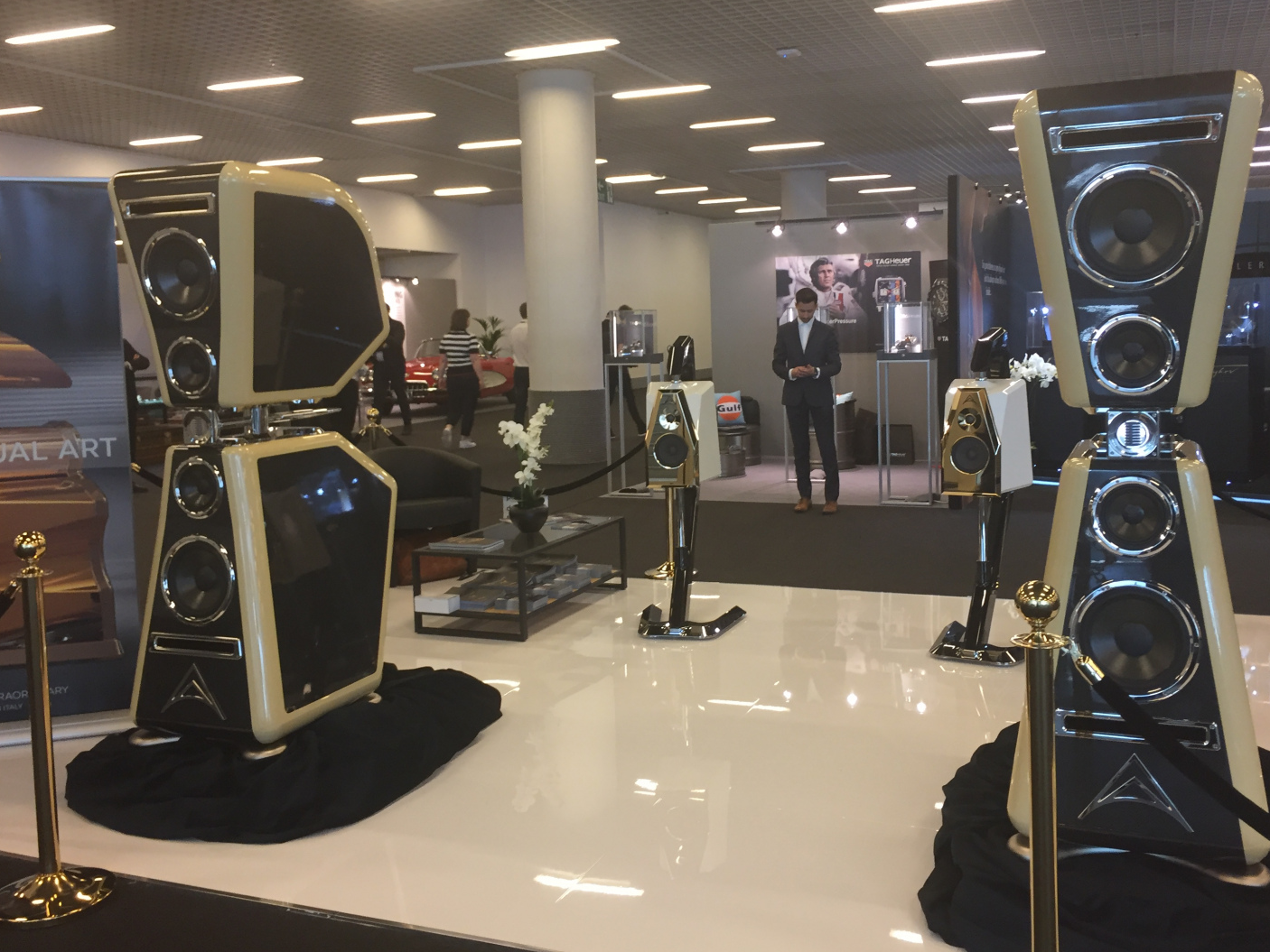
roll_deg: +1.3
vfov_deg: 42.9
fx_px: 1211
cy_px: 425
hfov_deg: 55.3
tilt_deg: -3.9
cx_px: 658
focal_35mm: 33
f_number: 2.2
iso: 100
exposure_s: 1/33
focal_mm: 4.15
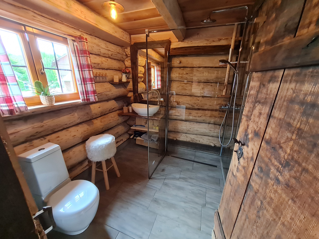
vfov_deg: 89.9
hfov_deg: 106.2
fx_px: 120
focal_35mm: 13
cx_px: 160
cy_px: 120
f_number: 2.2
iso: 400
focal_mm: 1.74
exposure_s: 1/50
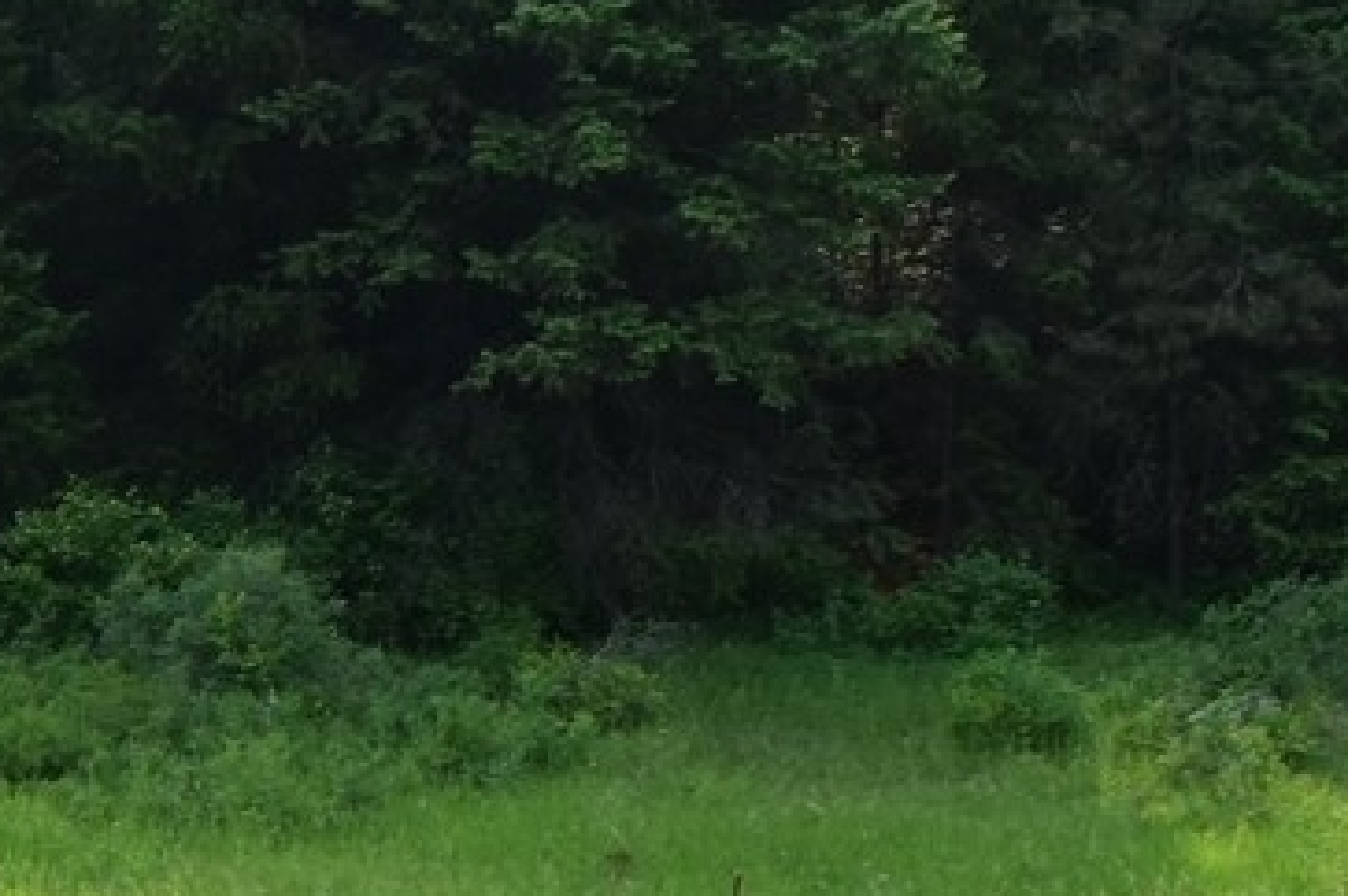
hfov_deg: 13.2
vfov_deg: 10.6
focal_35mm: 126
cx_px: -1654
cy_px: 1172
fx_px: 4714
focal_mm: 18
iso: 400
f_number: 10
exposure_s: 1/250
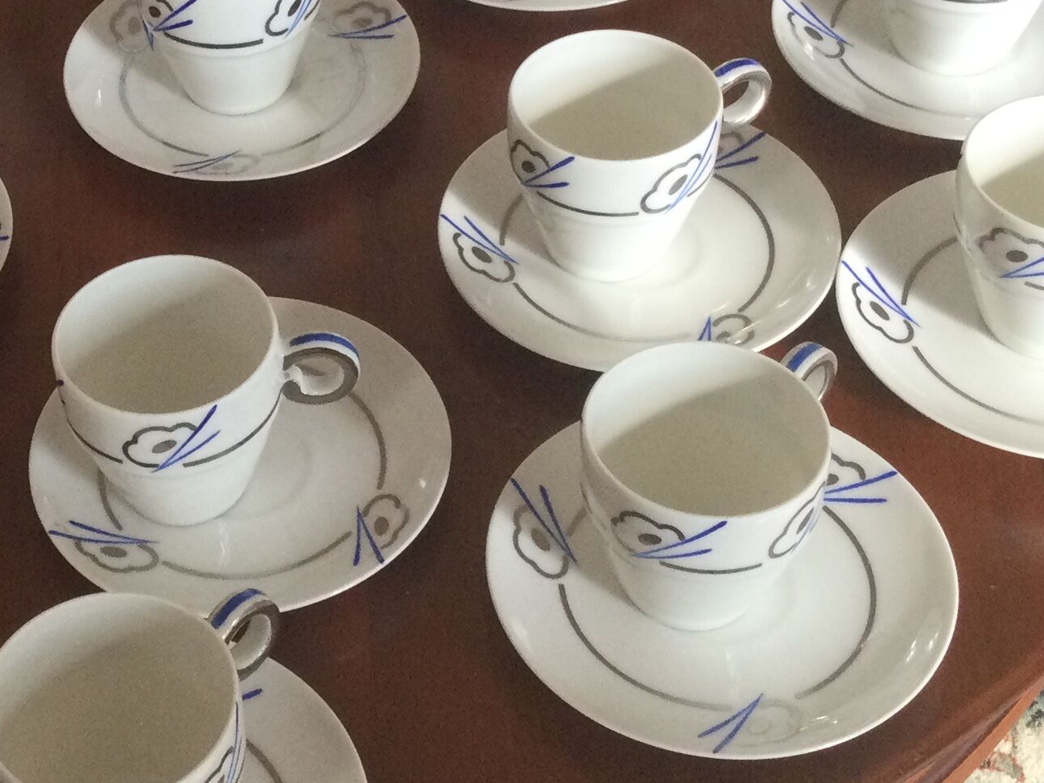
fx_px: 2353
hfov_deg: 24.6
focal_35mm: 78
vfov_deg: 18.7
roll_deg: +2.8
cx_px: 195
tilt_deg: -42.3
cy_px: 167
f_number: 2.4
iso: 50
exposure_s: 1/33
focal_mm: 3.3
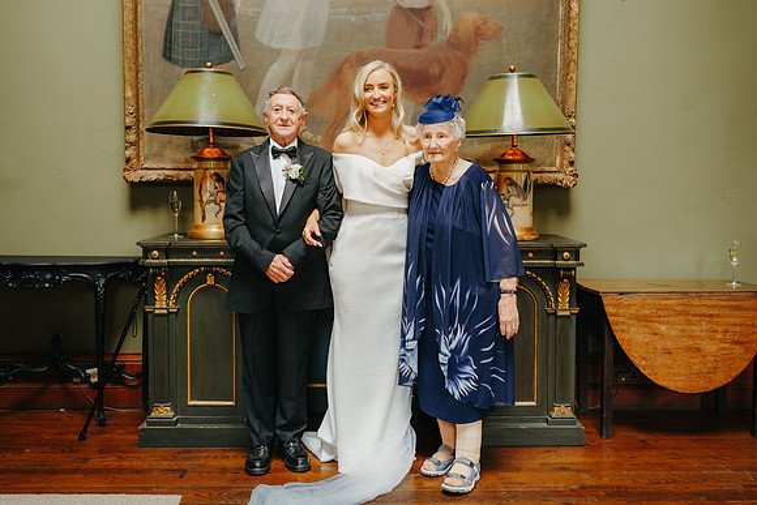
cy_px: 222
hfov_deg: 49.3
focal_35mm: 39
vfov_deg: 34.0
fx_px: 824
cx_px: 378
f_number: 1.8
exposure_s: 1/200
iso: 800
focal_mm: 35
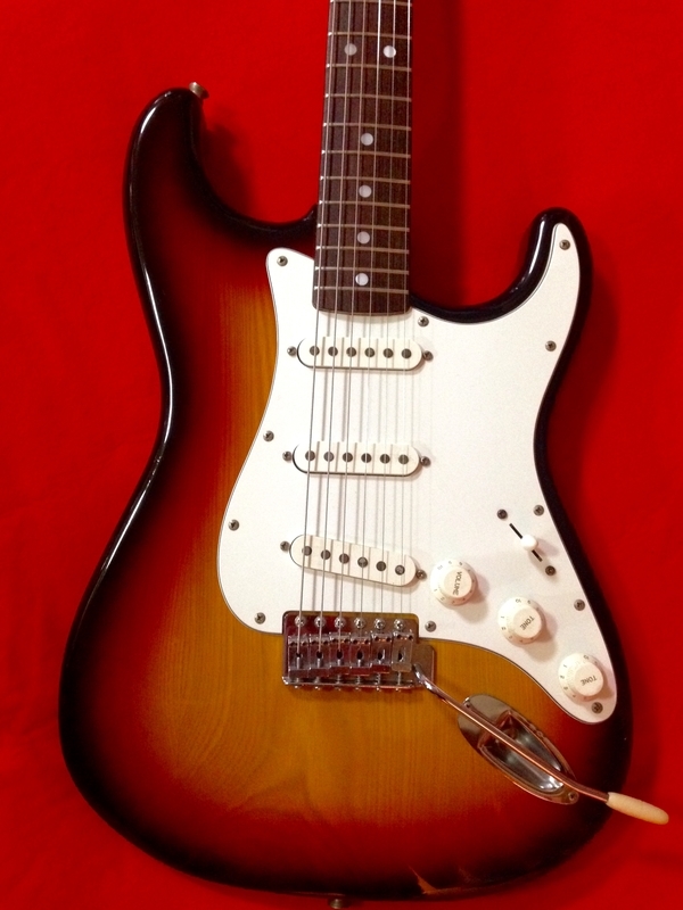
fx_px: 868
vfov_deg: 55.4
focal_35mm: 33
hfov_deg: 42.9
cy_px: 455
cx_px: 342
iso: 500
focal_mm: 4.12
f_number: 2.4
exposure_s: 1/15
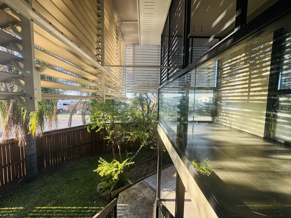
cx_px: 146
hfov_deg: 102.1
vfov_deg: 85.7
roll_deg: -0.9
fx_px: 118
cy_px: 109
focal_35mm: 14
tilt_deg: -4.0
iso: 40
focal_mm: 2.22
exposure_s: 1/99
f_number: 2.2
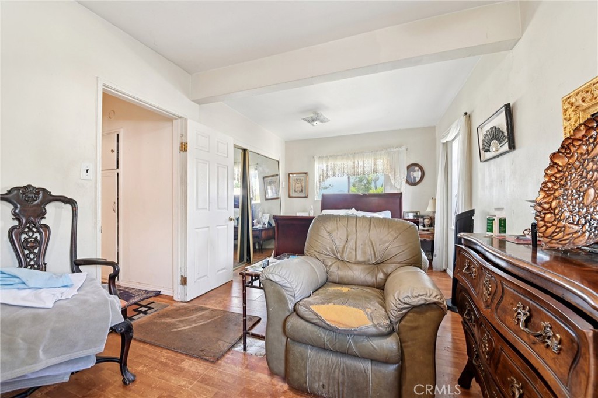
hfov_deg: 104.3
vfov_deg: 81.2
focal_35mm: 14
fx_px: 232
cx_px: 299
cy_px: 199
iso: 250
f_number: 8
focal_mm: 14
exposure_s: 1/2.5
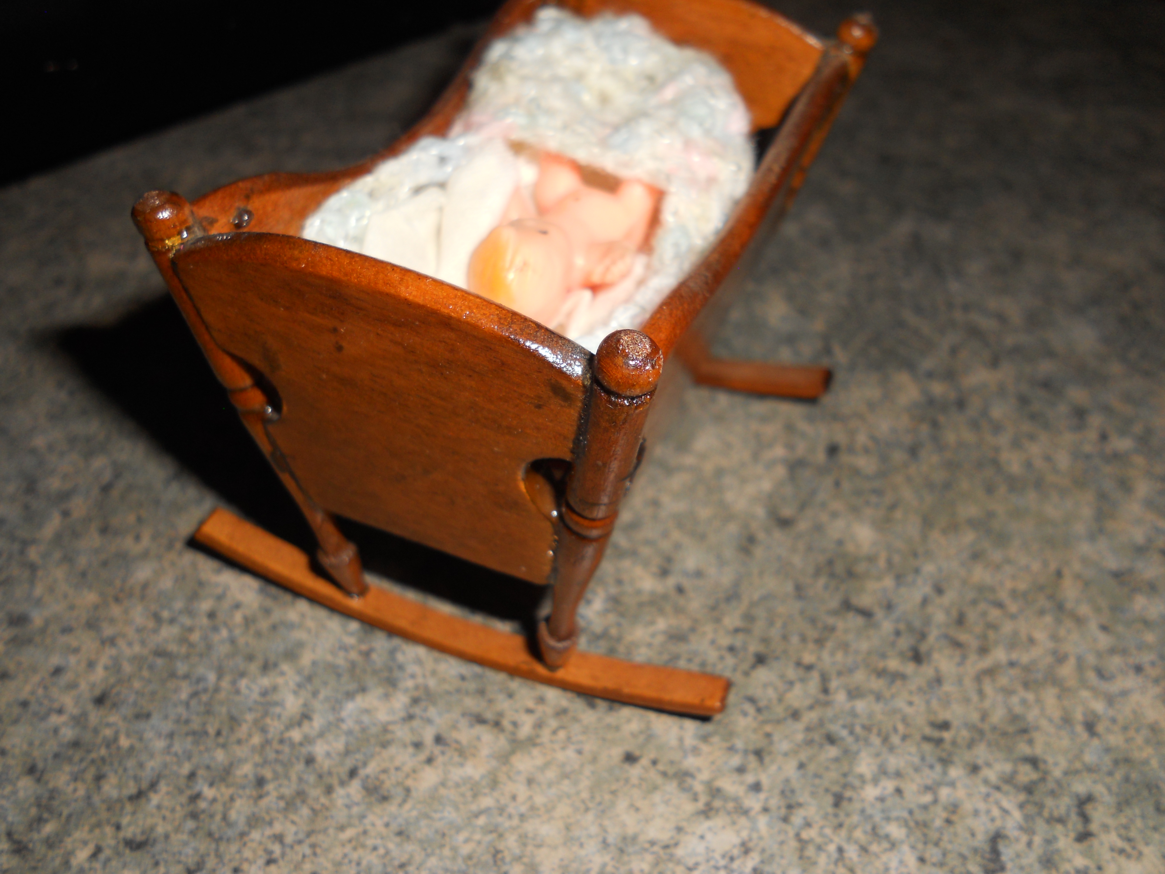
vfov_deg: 44.2
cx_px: 582
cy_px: 437
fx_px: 1077
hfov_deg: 56.8
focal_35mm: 32
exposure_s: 1/25
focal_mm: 5.8
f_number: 8.8
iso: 80
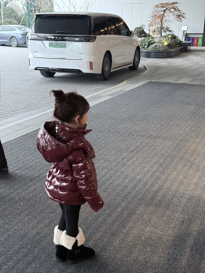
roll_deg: -1.2
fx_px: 379
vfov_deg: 39.7
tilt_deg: -15.6
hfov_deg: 30.3
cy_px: 136
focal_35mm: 48
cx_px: 102
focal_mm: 6.76
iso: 500
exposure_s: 1/25
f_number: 1.78
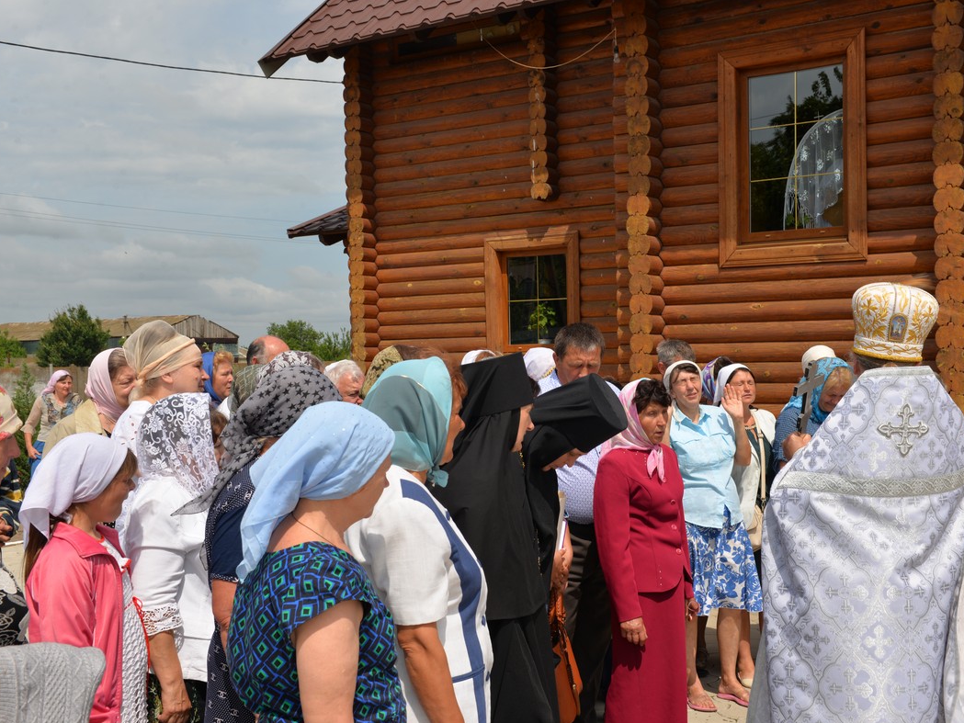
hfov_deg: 42.9
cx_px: 523
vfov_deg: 32.9
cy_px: 367
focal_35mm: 44
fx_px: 1225
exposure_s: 1/200
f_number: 10
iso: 100
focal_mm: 40
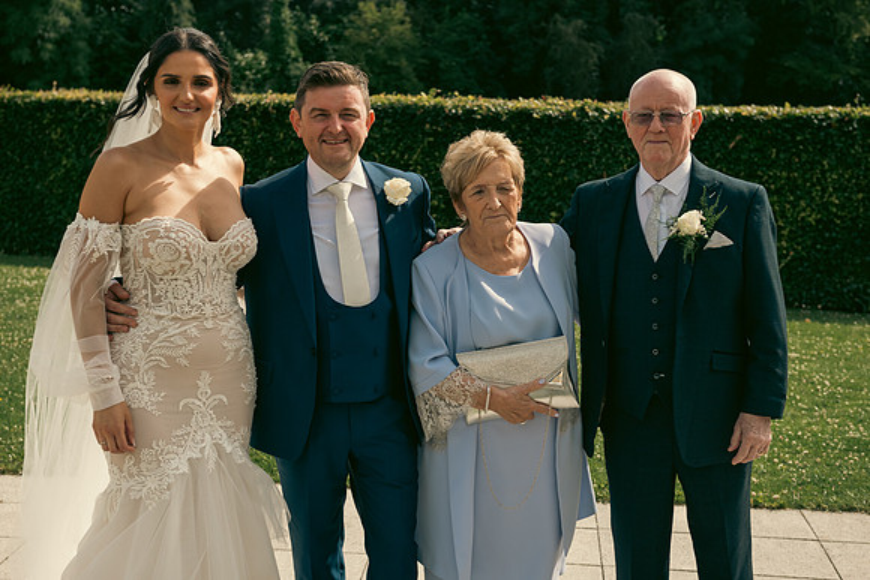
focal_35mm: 58
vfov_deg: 23.4
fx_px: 1402
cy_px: 290
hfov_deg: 34.5
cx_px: 435
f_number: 5.6
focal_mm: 58
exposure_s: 1/800
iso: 200
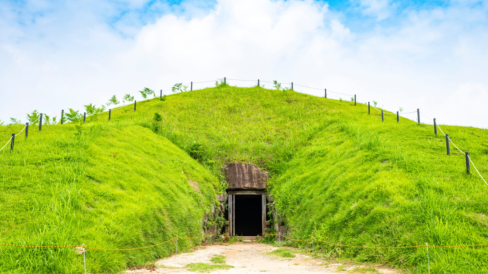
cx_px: 245
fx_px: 479
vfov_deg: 32.0
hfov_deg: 54.0
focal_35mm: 37
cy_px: 144
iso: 50
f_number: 8
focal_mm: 35
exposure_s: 1/250
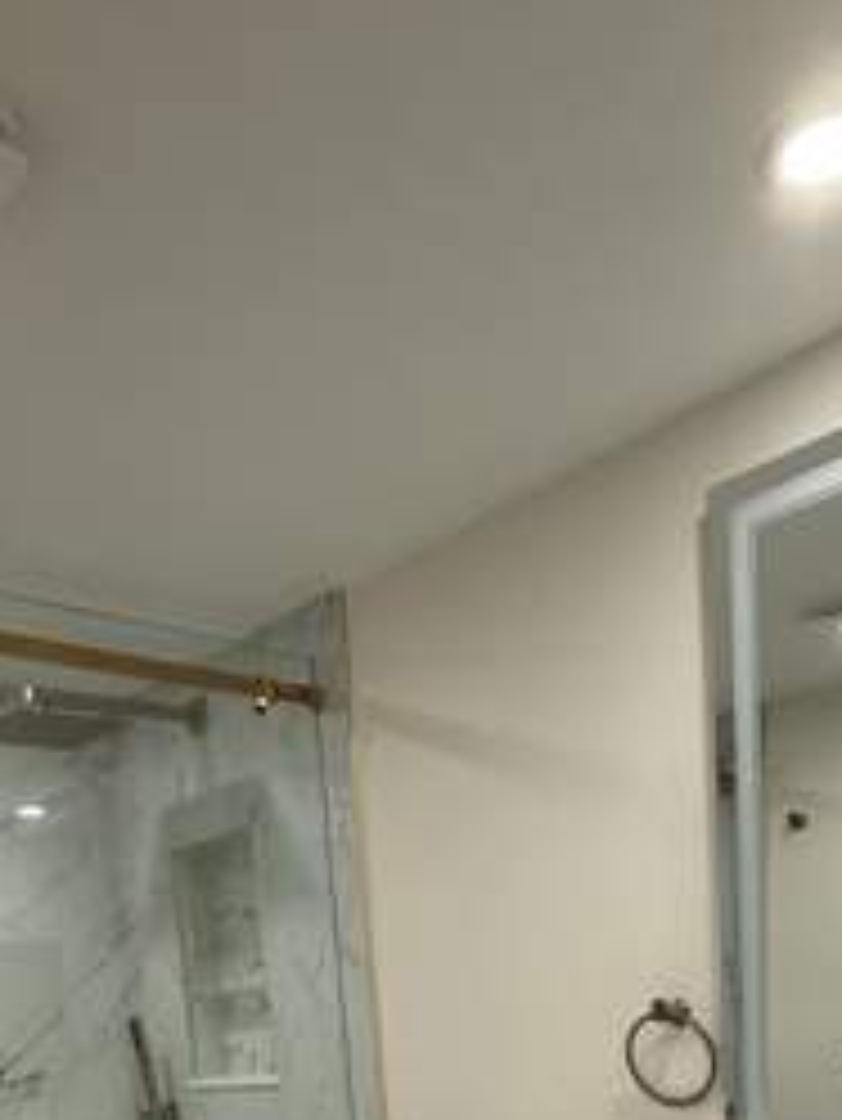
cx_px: 423
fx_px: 1167
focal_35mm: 36
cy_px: 1255
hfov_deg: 39.7
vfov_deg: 40.5
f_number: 2.2
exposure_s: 1/120
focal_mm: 2.22
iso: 80
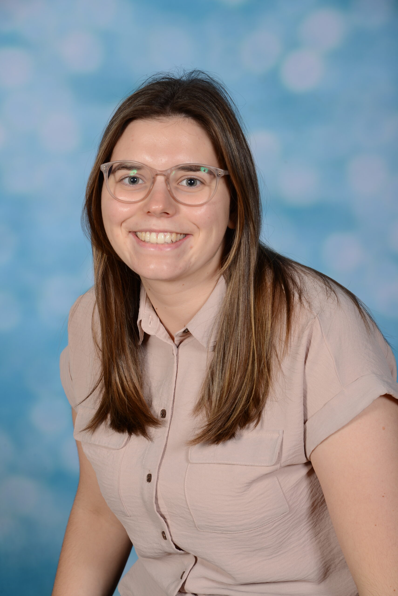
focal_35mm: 105
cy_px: 298
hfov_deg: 13.1
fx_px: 1739
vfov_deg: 19.4
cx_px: 199
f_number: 11
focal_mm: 105
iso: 100
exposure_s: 1/160
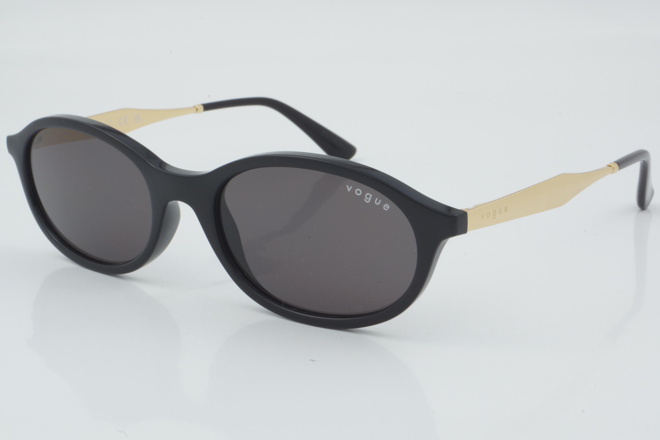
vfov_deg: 18.2
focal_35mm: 75
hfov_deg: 27.0
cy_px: 220
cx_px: 330
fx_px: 1375
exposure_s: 1/3
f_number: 32
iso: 100
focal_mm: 50
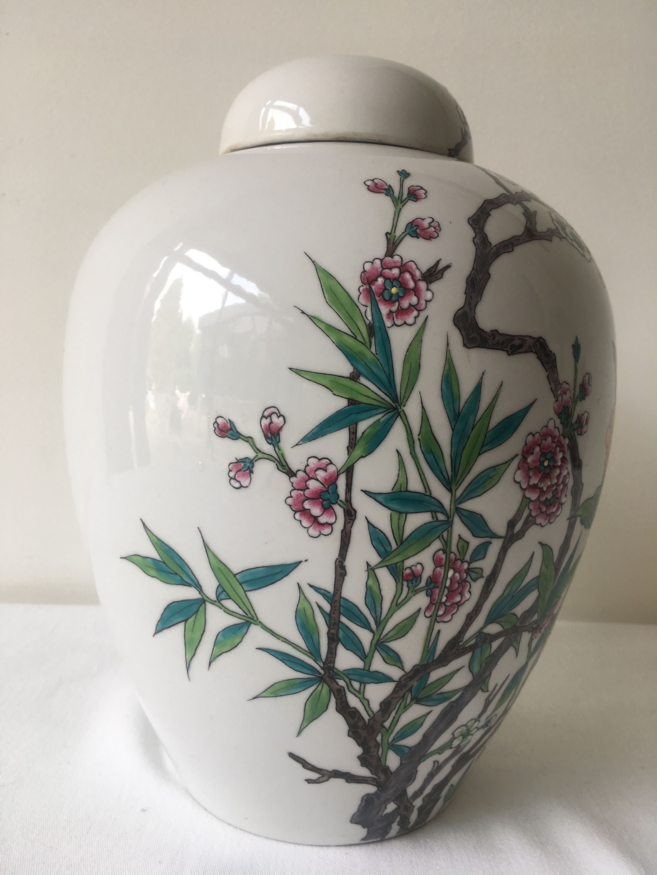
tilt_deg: -8.4
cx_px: 328
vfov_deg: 61.7
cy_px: 438
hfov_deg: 48.2
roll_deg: -2.4
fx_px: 734
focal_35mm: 29
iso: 25
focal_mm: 4.15
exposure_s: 1/50
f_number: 2.2
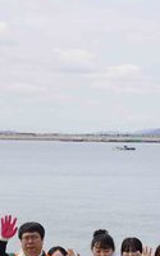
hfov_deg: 10.2
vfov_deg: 18.2
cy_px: 252
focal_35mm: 112
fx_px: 781
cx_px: 380
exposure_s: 1/200
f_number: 10
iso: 100
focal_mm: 35
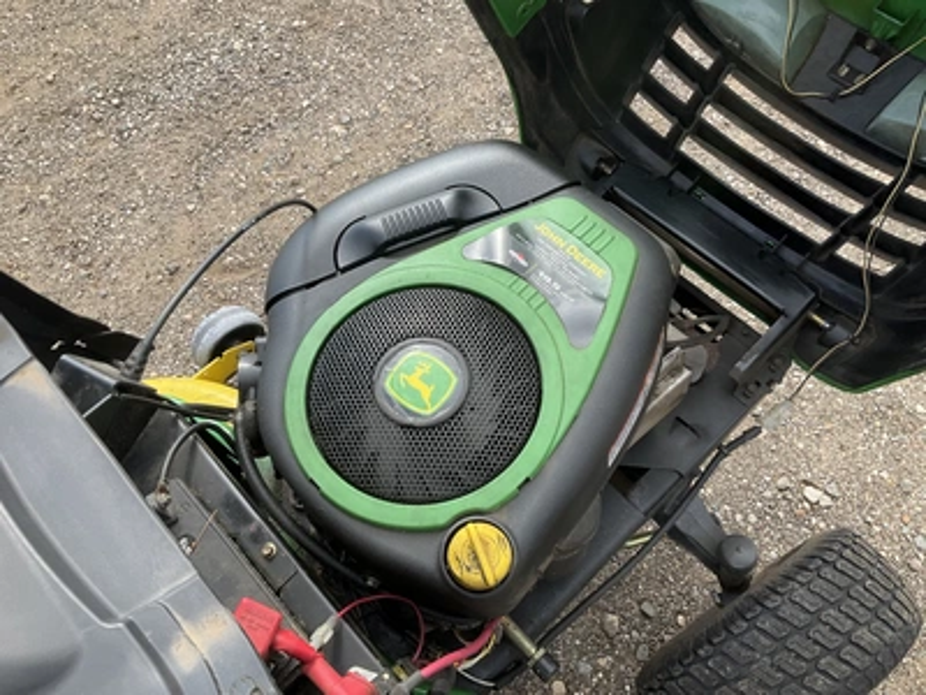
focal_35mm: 29
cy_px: 348
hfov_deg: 61.7
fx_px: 776
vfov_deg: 48.2
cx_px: 463
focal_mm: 3
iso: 25
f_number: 1.8
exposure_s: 1/491
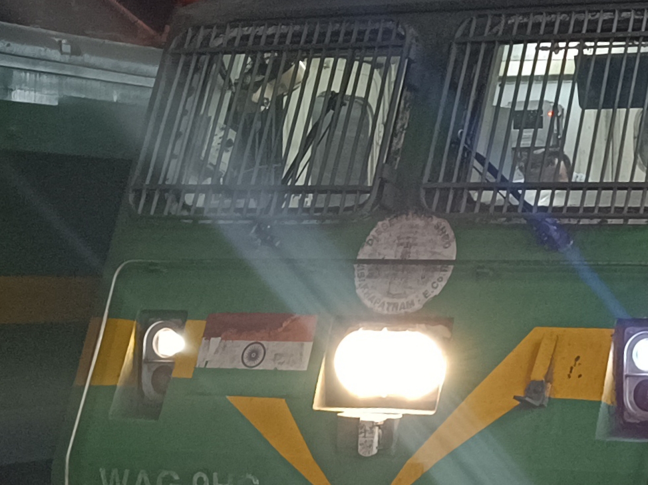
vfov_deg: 21.0
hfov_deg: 24.4
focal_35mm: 69
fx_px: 1291
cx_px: 854
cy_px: 403
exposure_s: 1/25
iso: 900
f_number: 1.88
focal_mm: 5.59
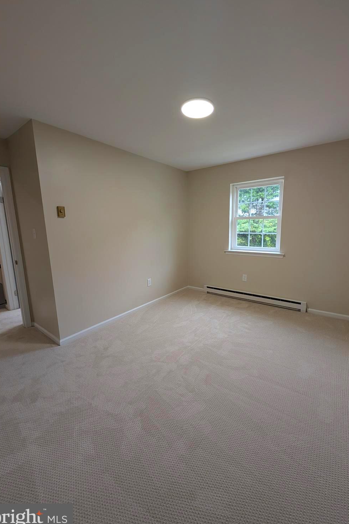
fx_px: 189
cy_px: 260
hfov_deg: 85.2
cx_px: 189
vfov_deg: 108.3
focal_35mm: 13
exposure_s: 1/120
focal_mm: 2.02
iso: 115
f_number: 1.7
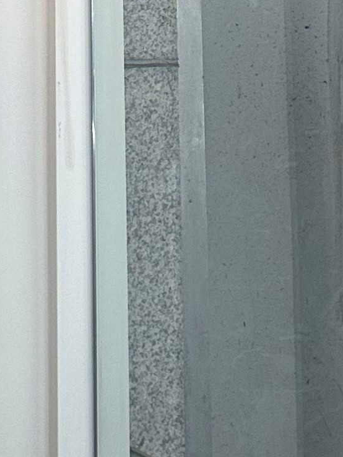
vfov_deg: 13.8
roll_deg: -1.7
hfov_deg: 11.2
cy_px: -310
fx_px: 1731
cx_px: -38
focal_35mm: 131
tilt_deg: +11.9
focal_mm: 6.86
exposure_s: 1/121
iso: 160
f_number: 1.78
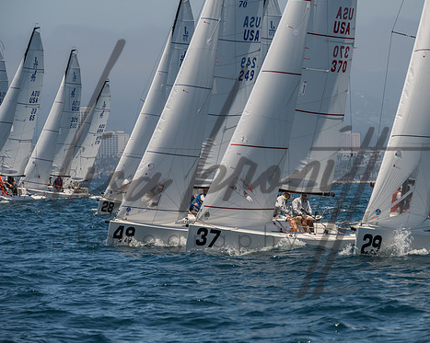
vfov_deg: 6.1
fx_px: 3230
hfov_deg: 7.6
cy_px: 170
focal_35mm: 254
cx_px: 244
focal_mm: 200
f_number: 9
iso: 640
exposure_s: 1/1000
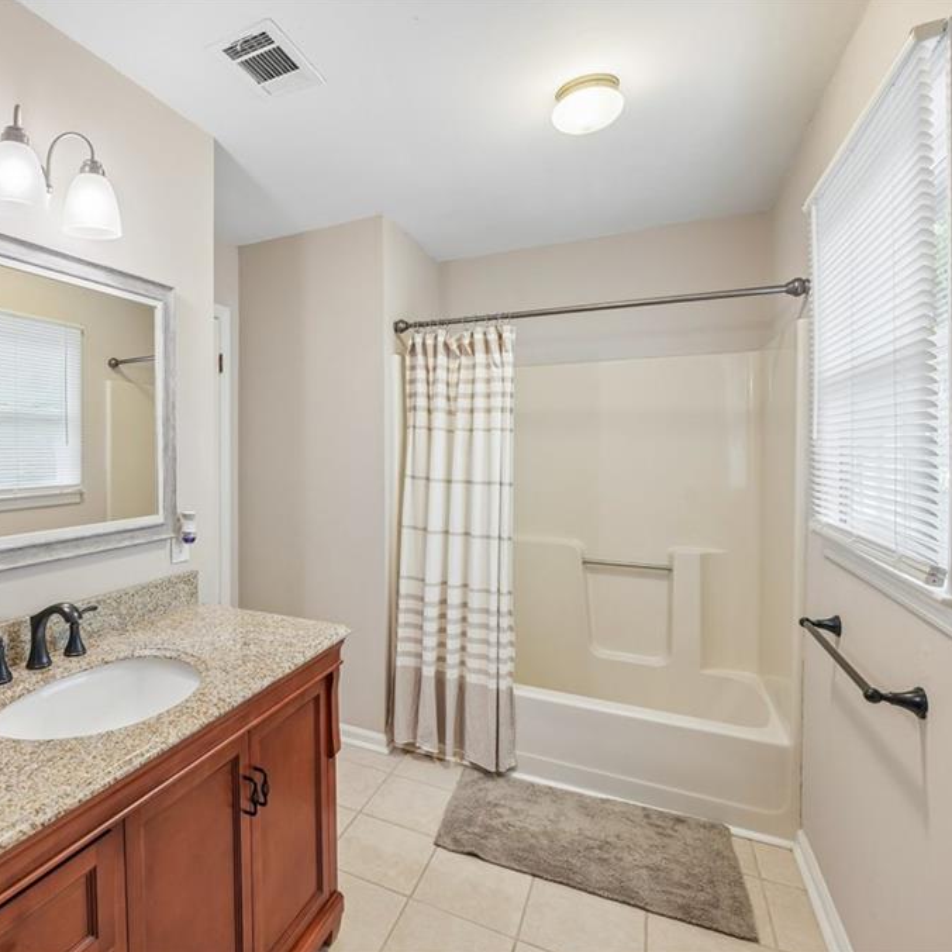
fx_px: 560
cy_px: 475
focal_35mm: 18
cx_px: 283
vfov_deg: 80.7
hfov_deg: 76.9
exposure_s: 1/6
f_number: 8
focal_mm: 14
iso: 320
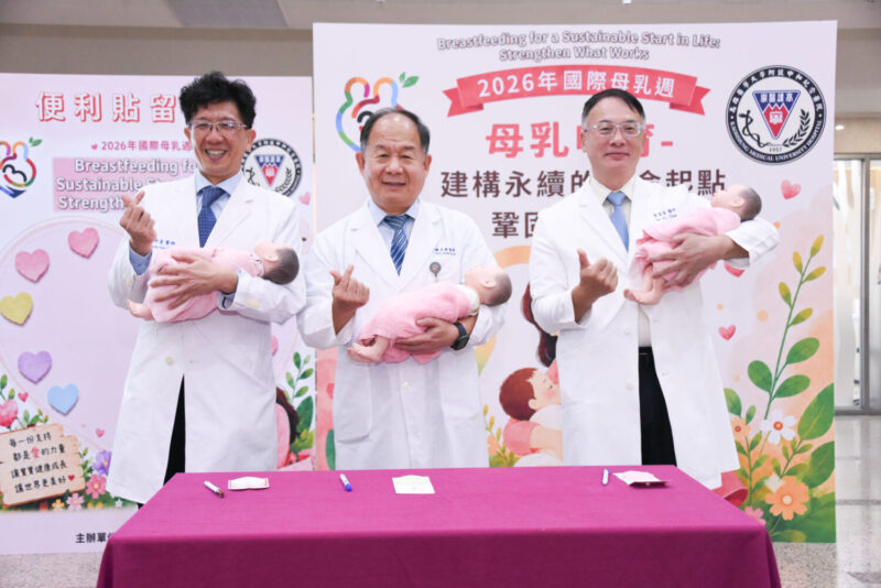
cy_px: 294
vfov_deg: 33.4
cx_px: 440
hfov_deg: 48.4
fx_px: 979
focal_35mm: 40
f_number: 4
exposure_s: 1/125
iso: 3200
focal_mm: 40
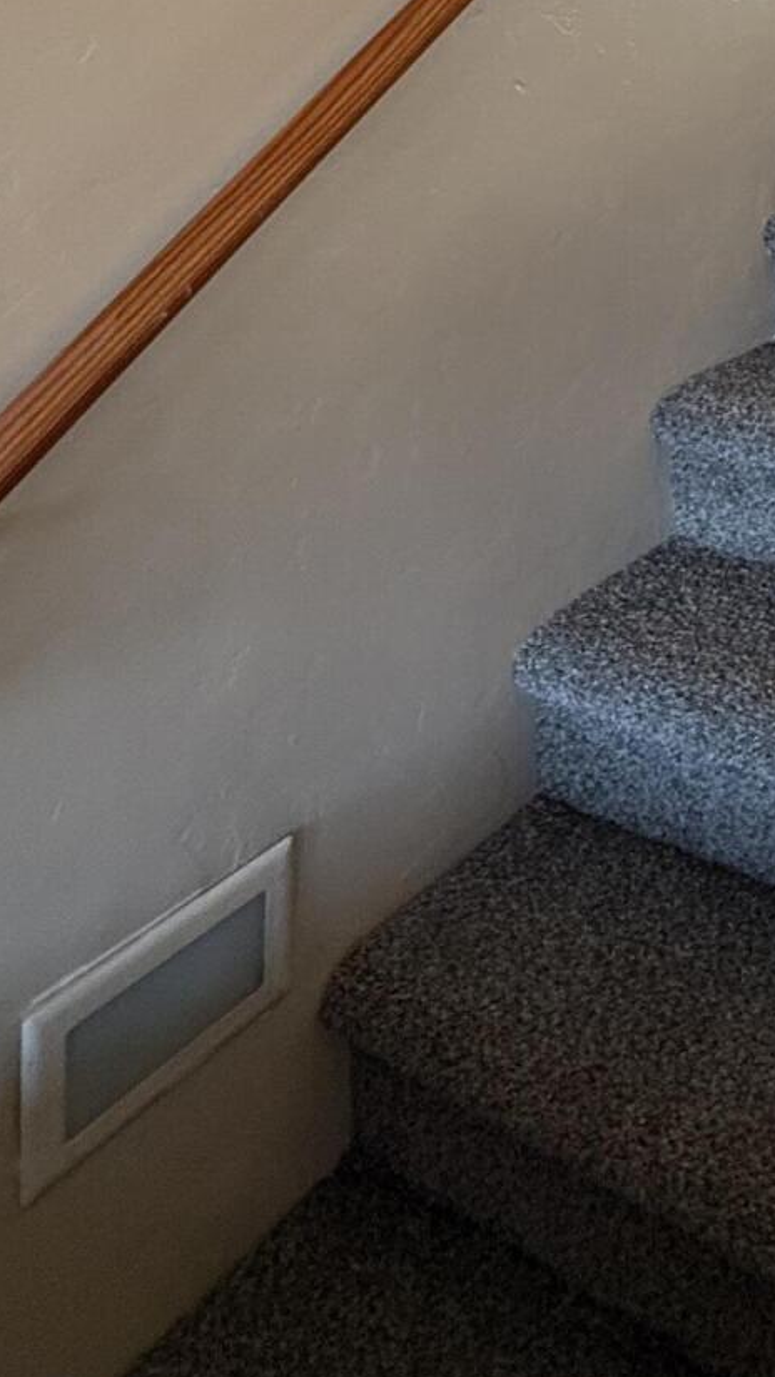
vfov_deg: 43.7
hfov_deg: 29.1
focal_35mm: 37
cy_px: -84
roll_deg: +0.5
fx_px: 1351
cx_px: 845
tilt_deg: +2.5
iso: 200
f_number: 2.2
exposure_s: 1/60
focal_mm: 2.22
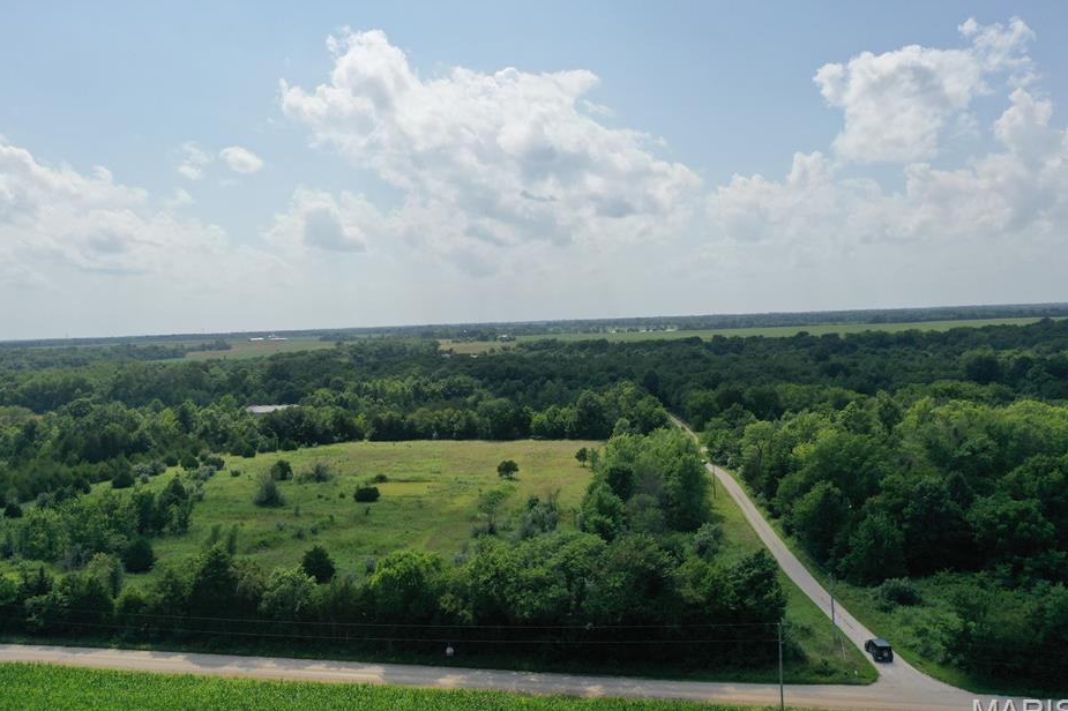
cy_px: 343
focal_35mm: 31
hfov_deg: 60.2
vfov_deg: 42.3
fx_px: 919
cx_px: 496
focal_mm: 10.26
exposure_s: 1/1250
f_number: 5
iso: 100
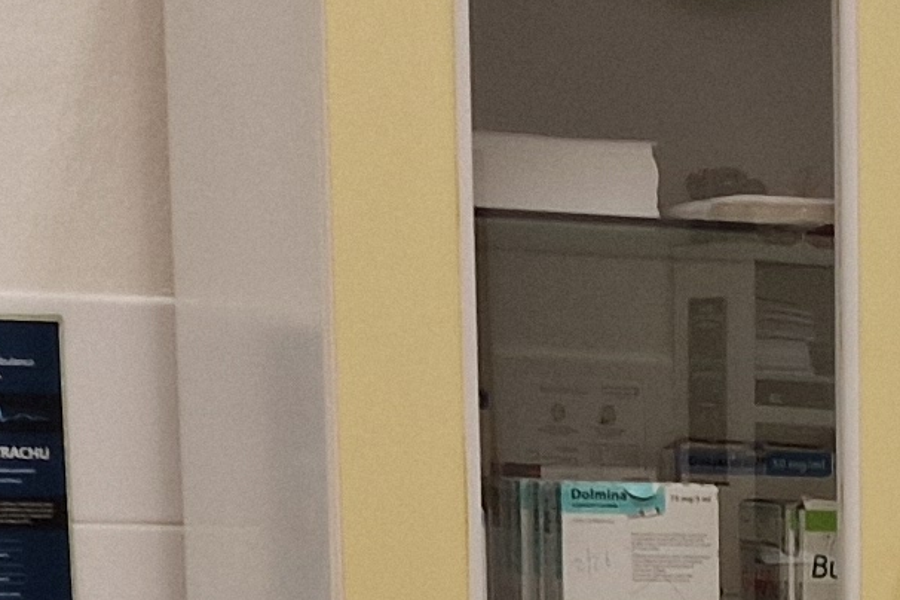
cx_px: 1310
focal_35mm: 158
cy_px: 1201
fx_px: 3950
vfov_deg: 8.3
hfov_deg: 12.4
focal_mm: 6.4
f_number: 1.8
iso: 64
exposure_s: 1/180
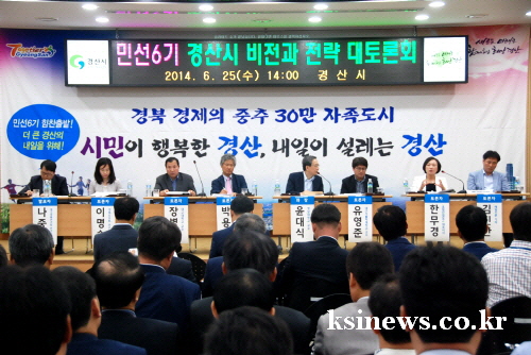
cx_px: 266
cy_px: 178
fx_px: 1063
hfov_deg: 28.1
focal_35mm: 72
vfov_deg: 19.0
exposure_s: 1/100
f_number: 5
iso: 800
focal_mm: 48
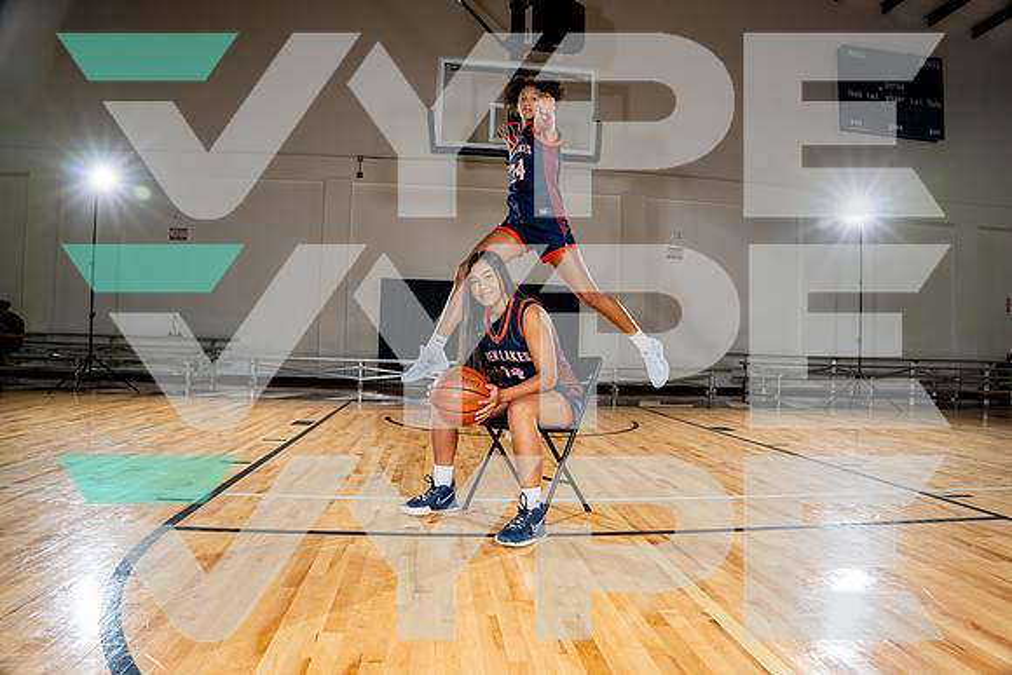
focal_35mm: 23
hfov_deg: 76.1
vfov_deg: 55.1
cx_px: 506
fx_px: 647
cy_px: 338
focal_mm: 23
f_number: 5.6
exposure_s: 1/250
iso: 200
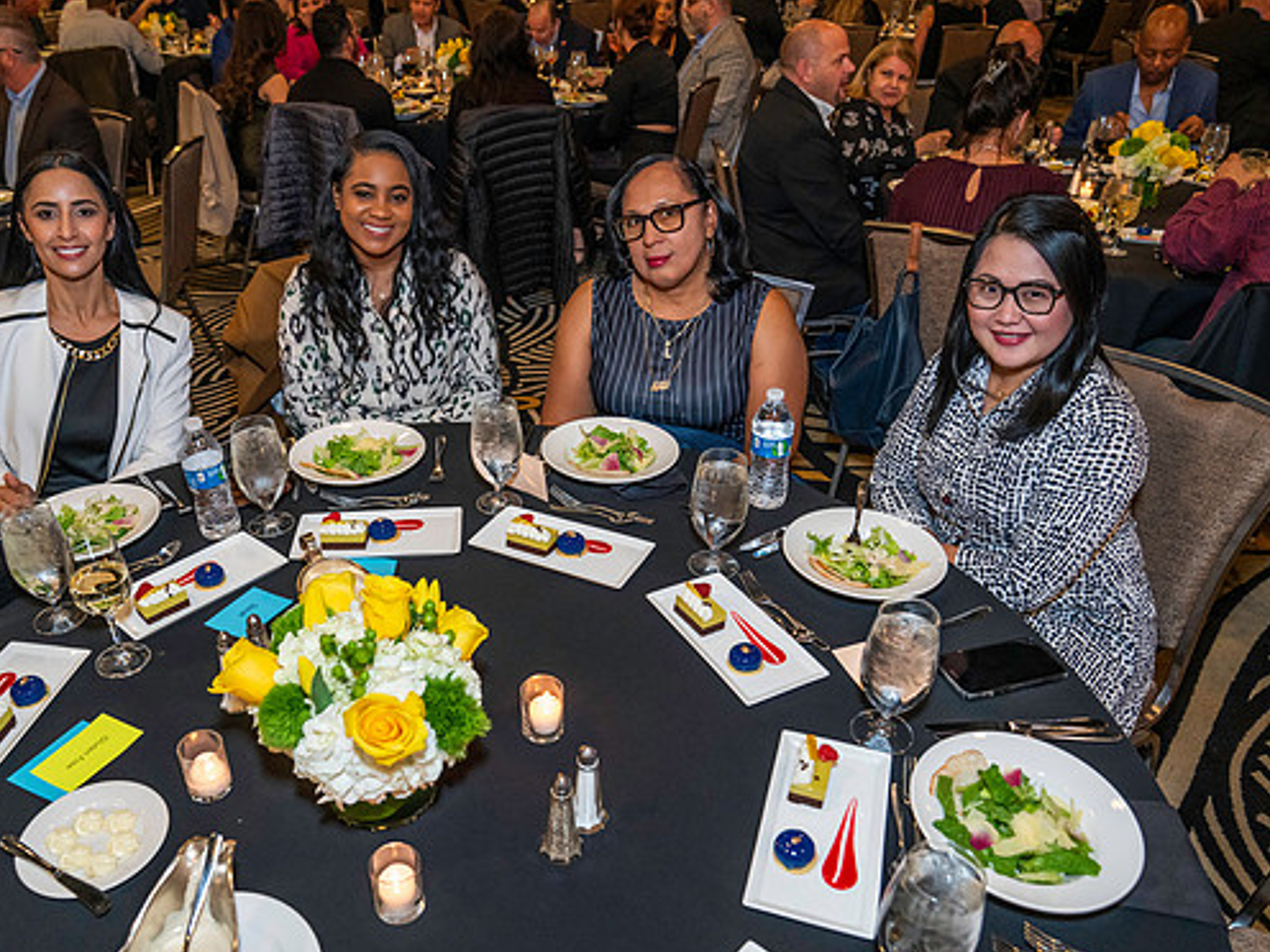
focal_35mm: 27
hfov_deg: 65.0
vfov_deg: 51.3
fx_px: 991
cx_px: 540
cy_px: 493
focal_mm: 24
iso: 4000
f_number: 4
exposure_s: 1/125
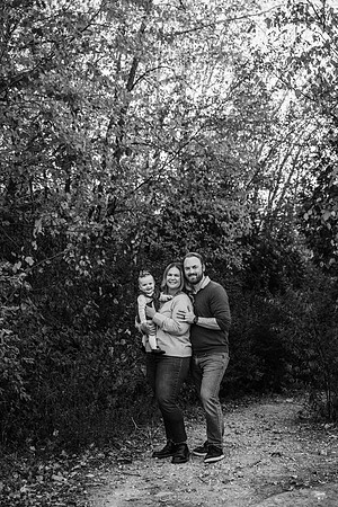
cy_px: 254
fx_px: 606
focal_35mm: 43
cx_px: 169
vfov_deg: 45.4
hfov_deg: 31.2
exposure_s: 1/640
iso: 640
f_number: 3.5
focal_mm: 43
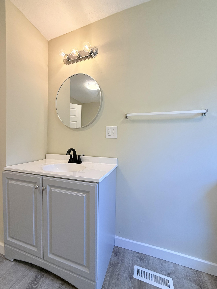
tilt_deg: -2.0
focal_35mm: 14
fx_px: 117
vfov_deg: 102.1
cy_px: 144
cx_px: 108
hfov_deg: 85.7
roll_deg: -1.4
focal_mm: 2.22
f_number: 2.2
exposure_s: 1/120
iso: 125
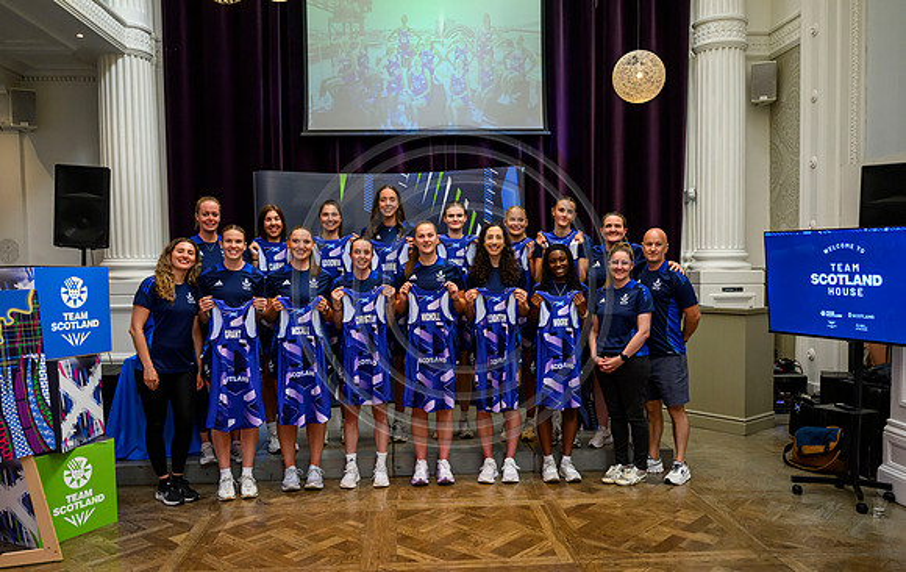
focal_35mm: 31
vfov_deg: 41.4
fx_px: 755
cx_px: 450
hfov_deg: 61.9
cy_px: 300
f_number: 3.5
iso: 4000
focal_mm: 29.5
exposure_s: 1/320
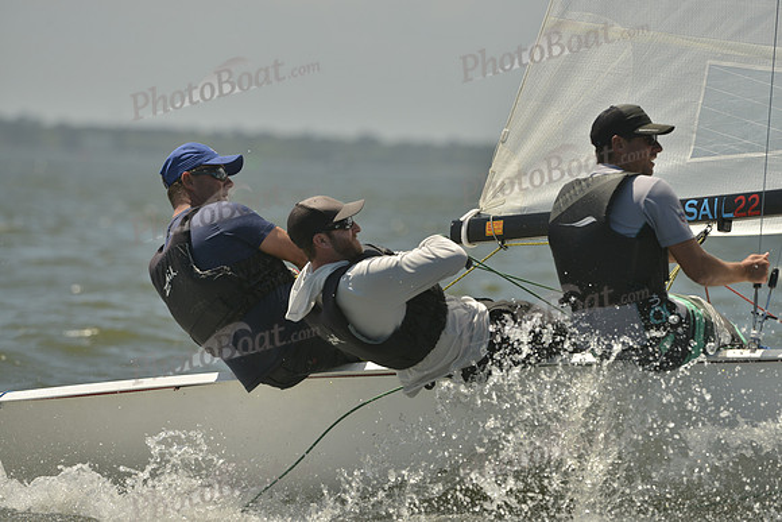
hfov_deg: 5.2
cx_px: 391
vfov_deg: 3.4
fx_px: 8691
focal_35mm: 400
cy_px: 261
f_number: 8
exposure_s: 1/1600
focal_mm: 400
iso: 280
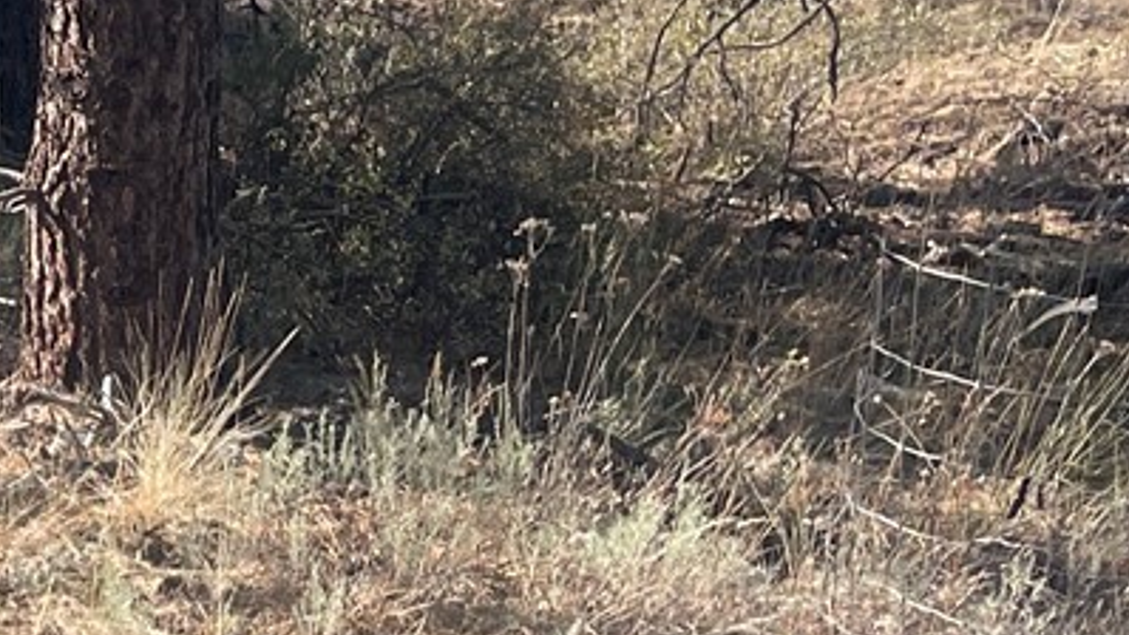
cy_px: 1035
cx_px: -911
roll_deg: +4.1
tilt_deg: -17.5
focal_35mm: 114
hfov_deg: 15.9
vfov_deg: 10.2
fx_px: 3413
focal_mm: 4.2
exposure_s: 1/1350
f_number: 1.6
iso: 32
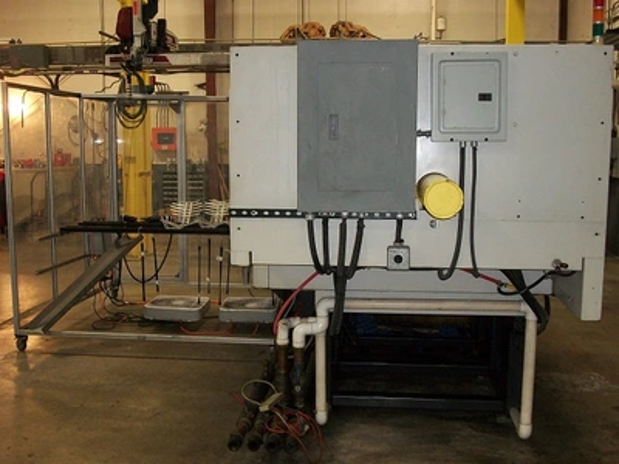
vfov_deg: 36.0
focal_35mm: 40
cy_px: 232
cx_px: 310
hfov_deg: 46.8
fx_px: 715
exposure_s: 1/40
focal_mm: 7.1
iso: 240
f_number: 3.2
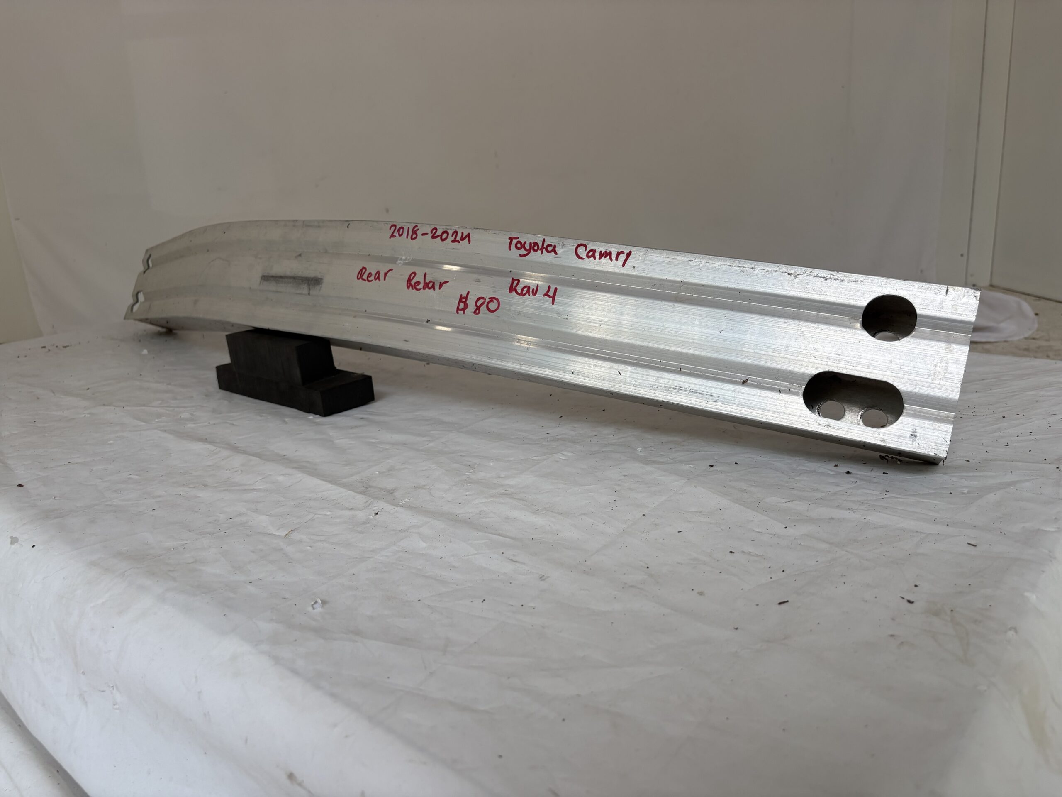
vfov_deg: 53.1
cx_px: 531
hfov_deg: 67.3
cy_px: 398
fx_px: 798
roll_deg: +5.0
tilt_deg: -14.9
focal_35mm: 26
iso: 50
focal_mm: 5.96
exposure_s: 1/459
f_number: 1.6
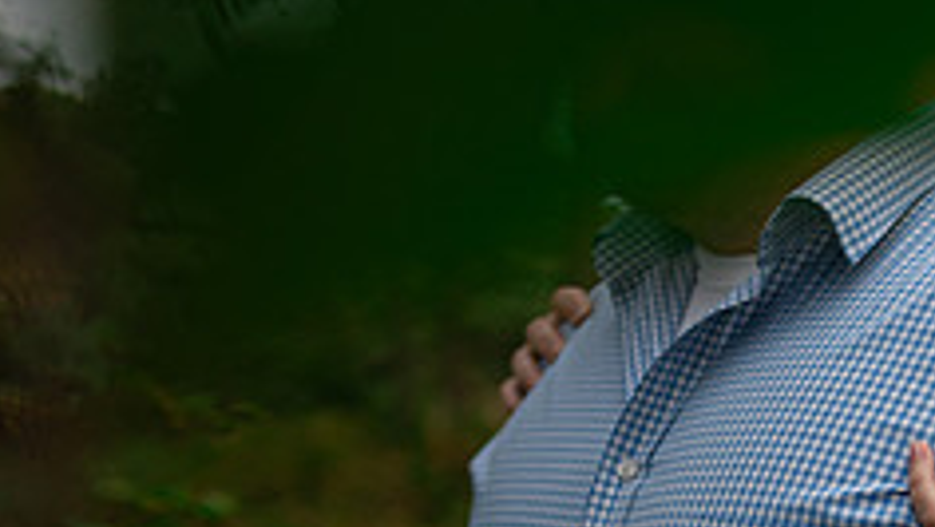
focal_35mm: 90
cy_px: 529
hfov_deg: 22.0
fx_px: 2232
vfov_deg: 13.3
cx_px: 1105
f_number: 1.8
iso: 100
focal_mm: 35
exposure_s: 1/1250
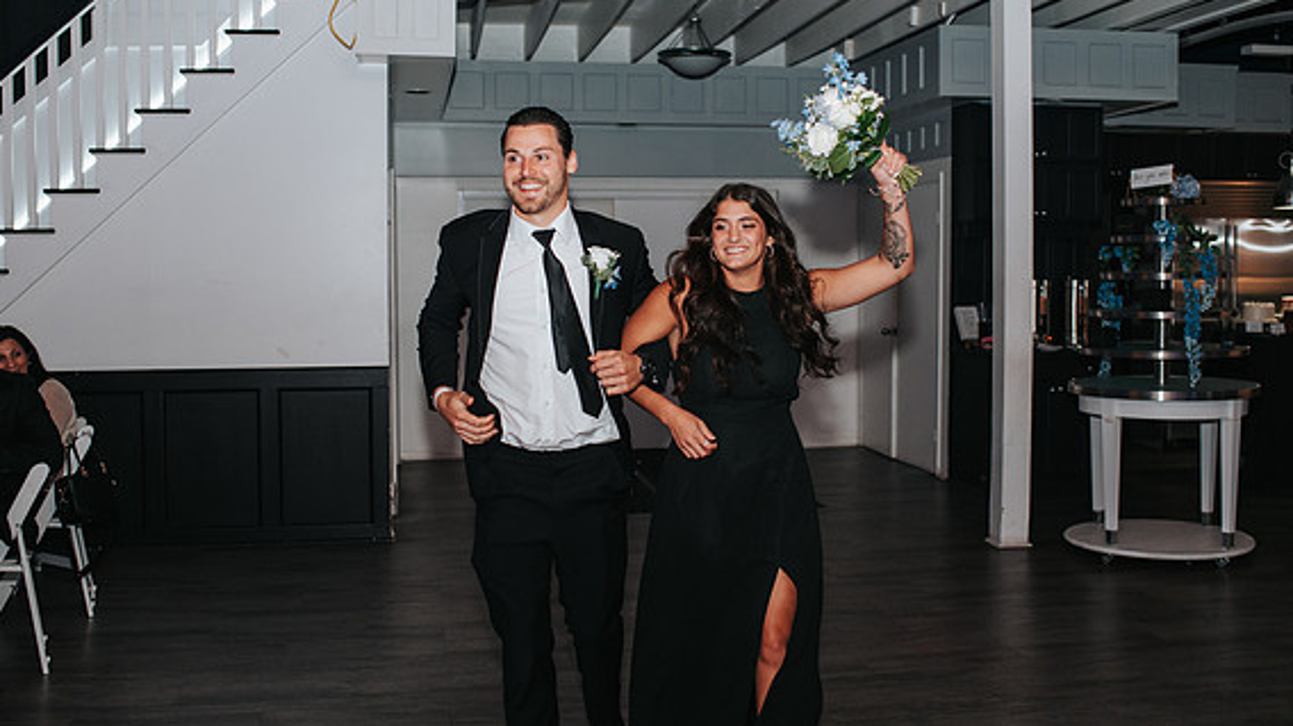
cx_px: 642
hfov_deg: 49.4
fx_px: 1405
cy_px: 332
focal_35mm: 41
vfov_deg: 29.0
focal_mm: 35
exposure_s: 1/200
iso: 1000
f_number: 2.8
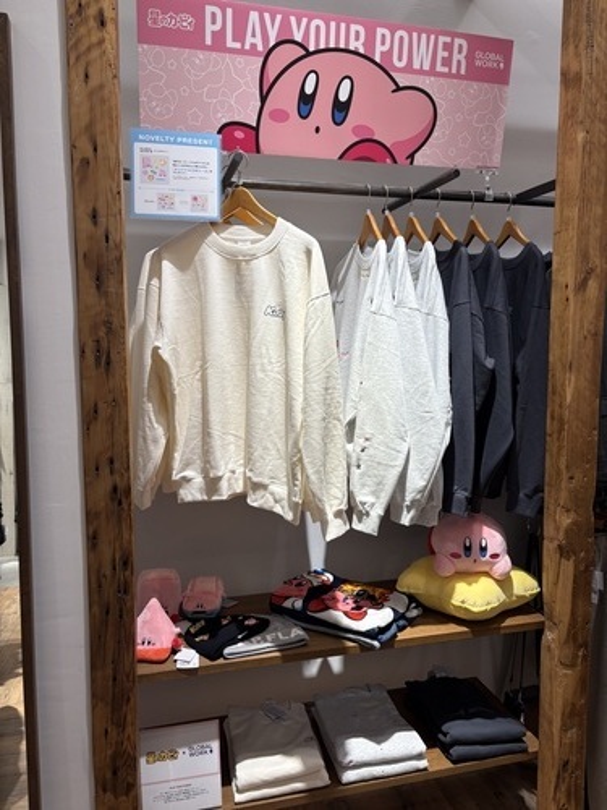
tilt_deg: -4.2
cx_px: 304
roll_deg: -0.1
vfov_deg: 67.3
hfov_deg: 53.1
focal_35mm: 26
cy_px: 405
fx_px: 608
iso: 40
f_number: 1.6
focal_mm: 5.96
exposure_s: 1/100
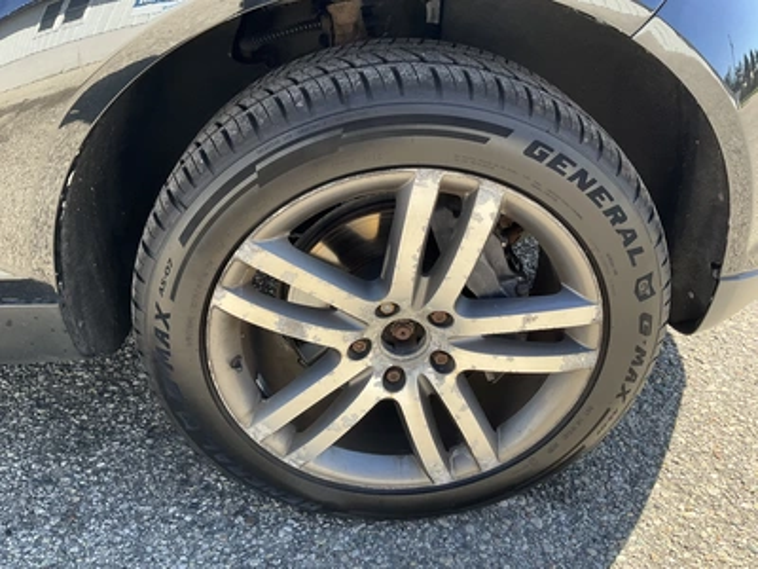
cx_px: 379
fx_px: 635
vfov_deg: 48.2
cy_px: 284
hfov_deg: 61.7
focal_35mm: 29
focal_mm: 3
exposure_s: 1/269
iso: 25
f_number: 1.8
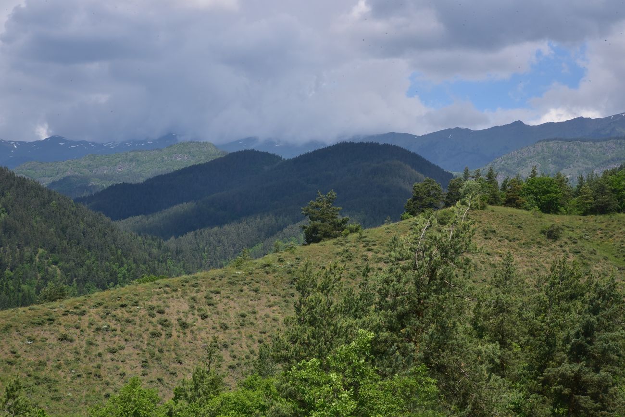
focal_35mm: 50
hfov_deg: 39.6
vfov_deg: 27.0
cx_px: 312
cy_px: 208
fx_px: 868
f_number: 29
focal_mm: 50
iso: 500
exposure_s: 1/125
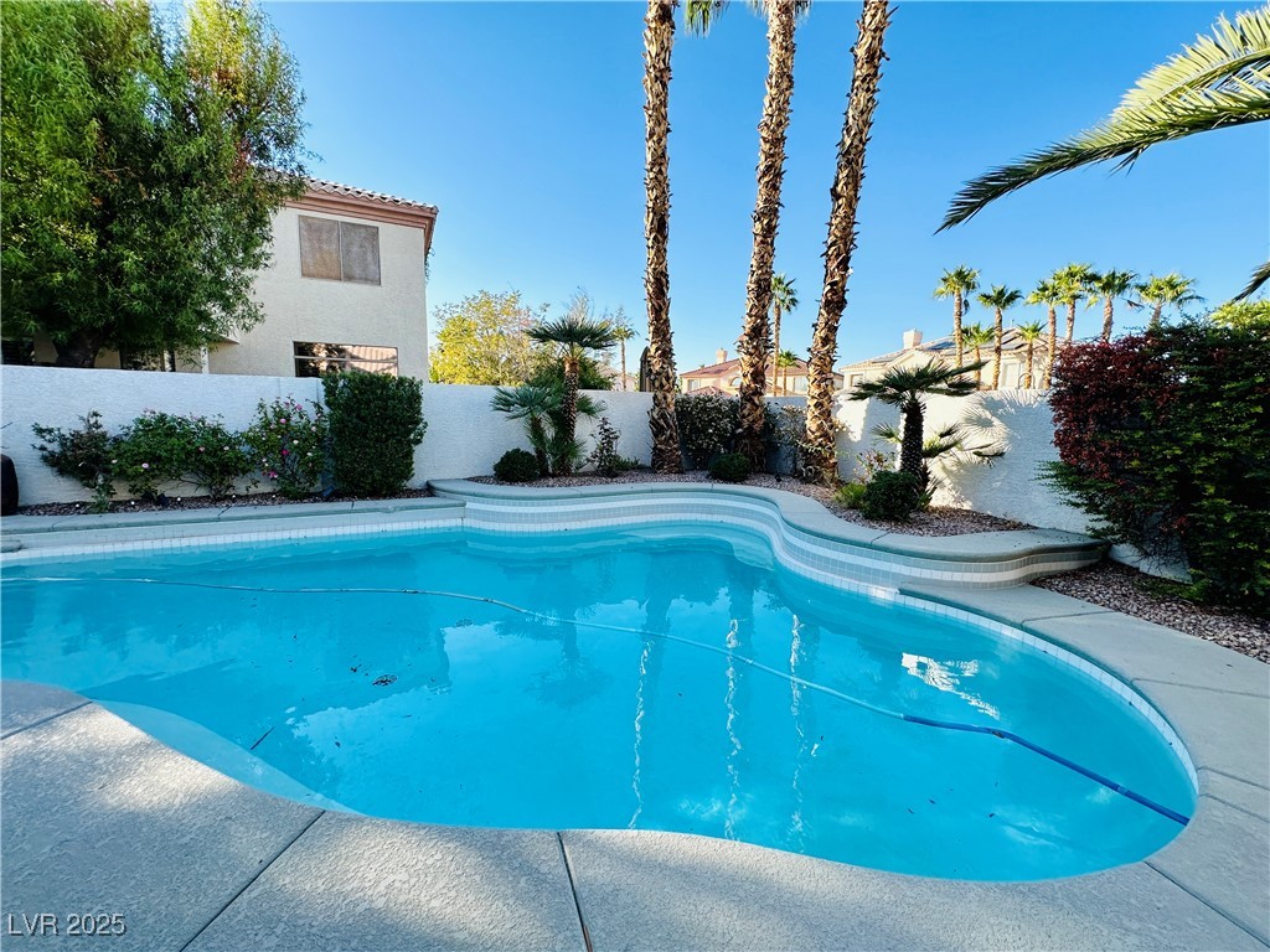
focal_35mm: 14
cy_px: 476
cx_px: 635
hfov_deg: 102.1
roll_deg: -1.5
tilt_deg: -6.5
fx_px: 514
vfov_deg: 85.7
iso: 40
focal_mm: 2.22
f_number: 2.2
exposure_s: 1/513
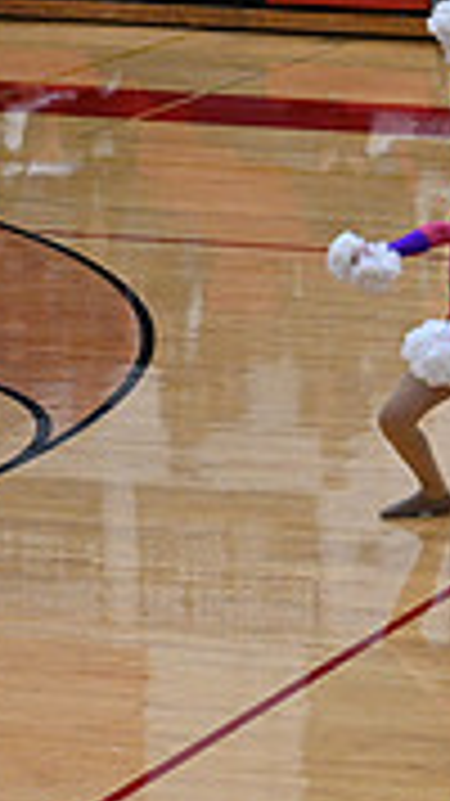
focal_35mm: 252
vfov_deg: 8.6
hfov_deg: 4.6
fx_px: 5351
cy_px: 578
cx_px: 1274
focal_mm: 74
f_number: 4
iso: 4000
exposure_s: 1/400
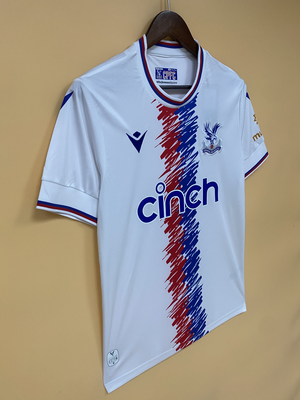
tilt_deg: -14.7
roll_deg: +2.4
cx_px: 150
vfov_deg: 67.3
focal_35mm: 26
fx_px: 300
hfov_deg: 53.1
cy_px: 200
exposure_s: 1/50
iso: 80
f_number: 1.8
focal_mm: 4.25
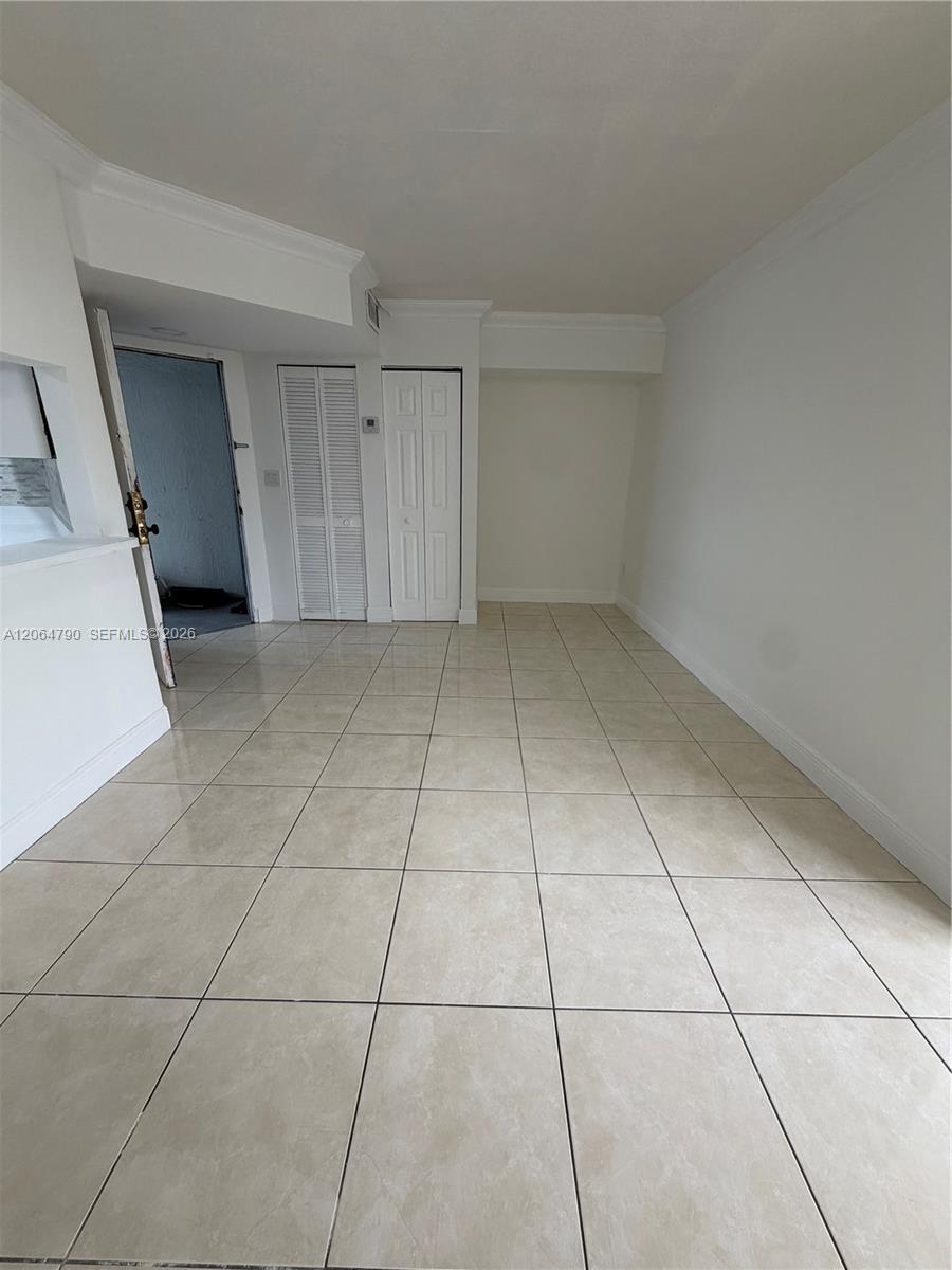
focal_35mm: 14
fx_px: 513
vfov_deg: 102.1
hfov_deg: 85.7
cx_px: 476
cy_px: 635
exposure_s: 1/120
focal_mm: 2.22
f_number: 2.2
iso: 125
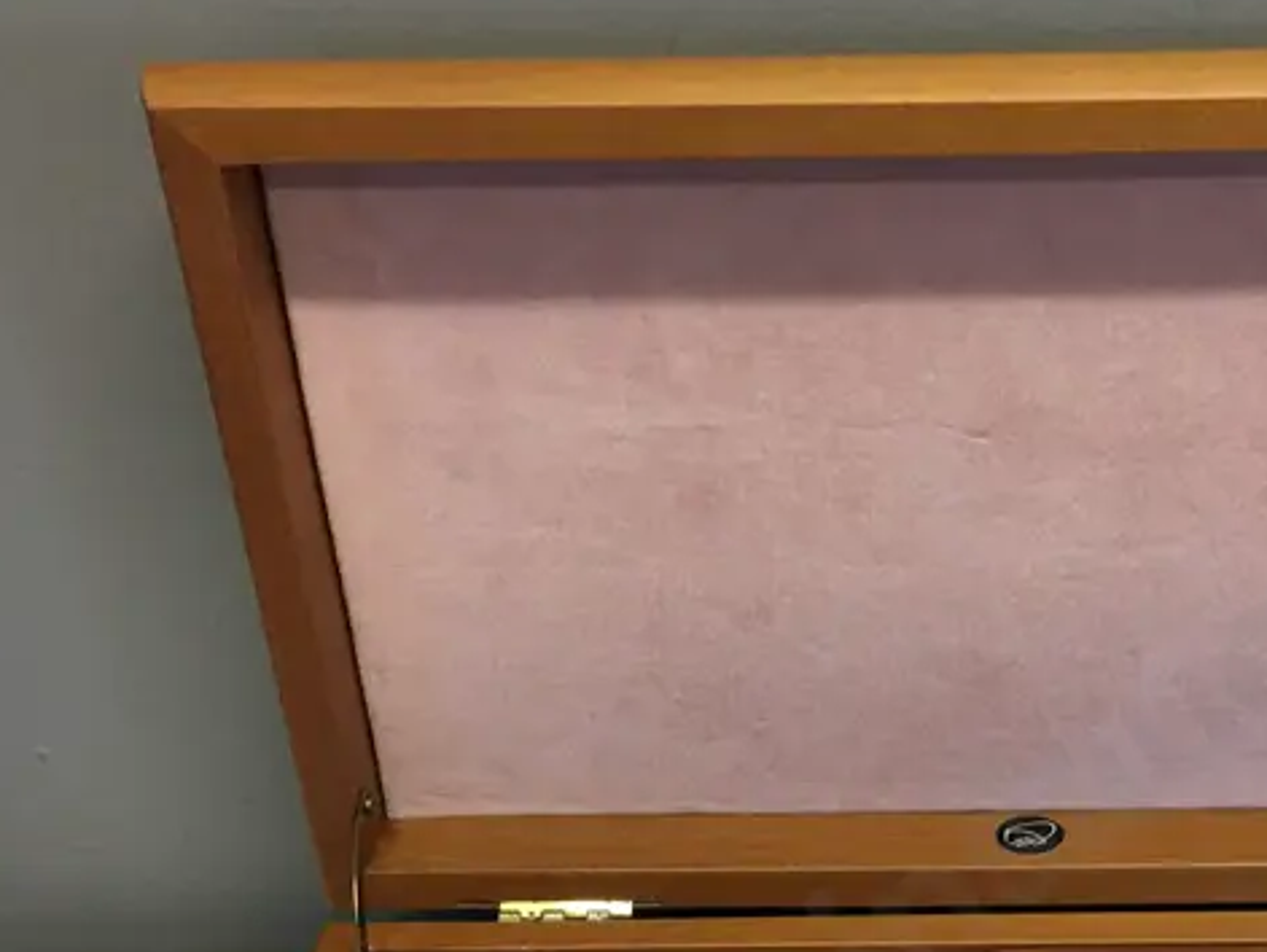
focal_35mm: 63
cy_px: 874
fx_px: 2308
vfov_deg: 22.7
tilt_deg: -36.9
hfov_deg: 30.1
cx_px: 985
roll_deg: +0.7
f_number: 2.2
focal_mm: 4.15
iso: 50
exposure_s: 1/33
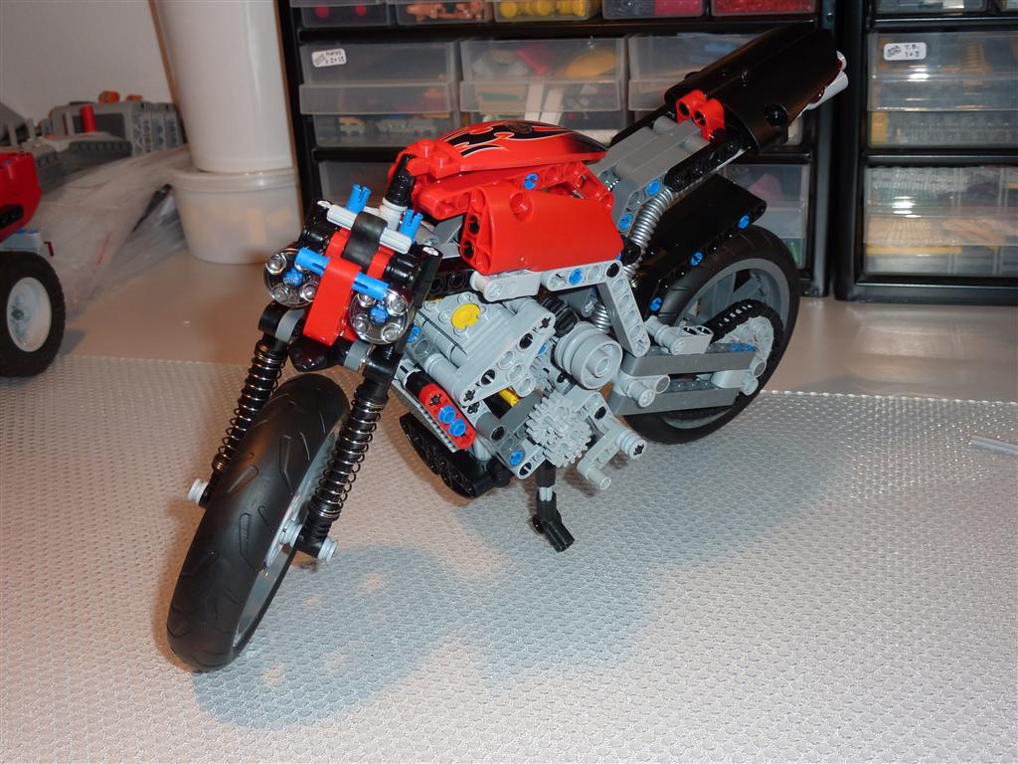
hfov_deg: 44.8
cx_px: 509
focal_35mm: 42
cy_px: 382
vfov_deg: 34.3
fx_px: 1235
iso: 100
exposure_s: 1/30
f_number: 3.7
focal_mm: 6.9
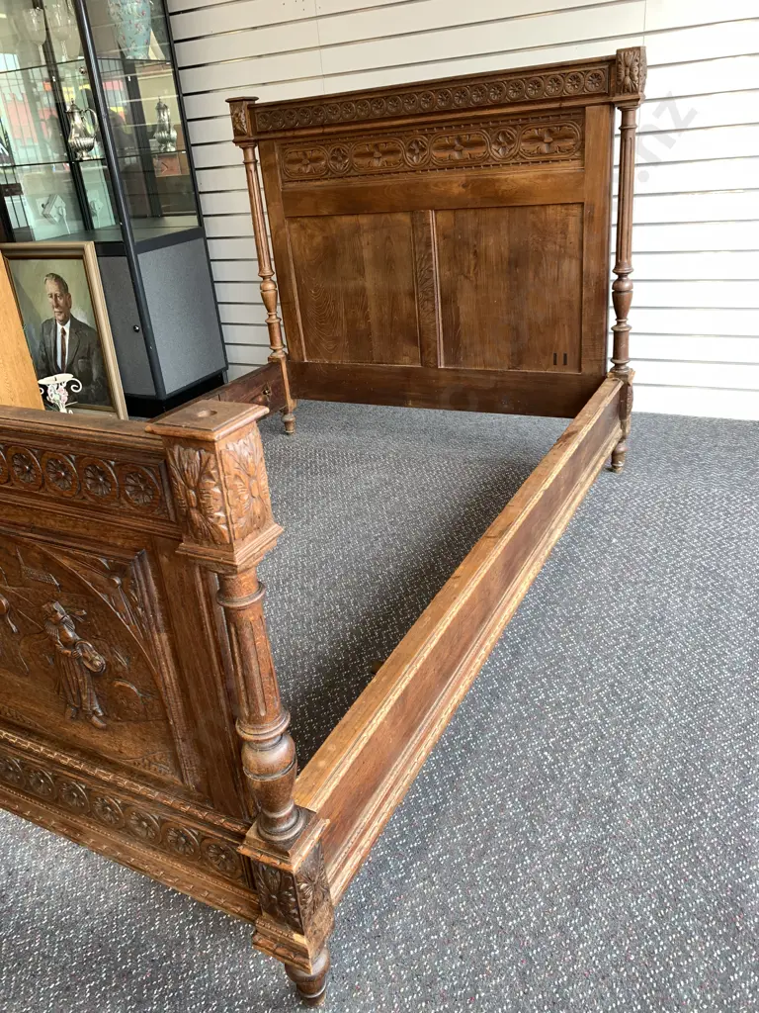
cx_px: 380
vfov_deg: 67.3
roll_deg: +5.7
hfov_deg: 53.1
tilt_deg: -26.2
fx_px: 760
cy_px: 506
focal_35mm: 26
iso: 50
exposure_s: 1/50
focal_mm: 4.25
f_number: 1.8
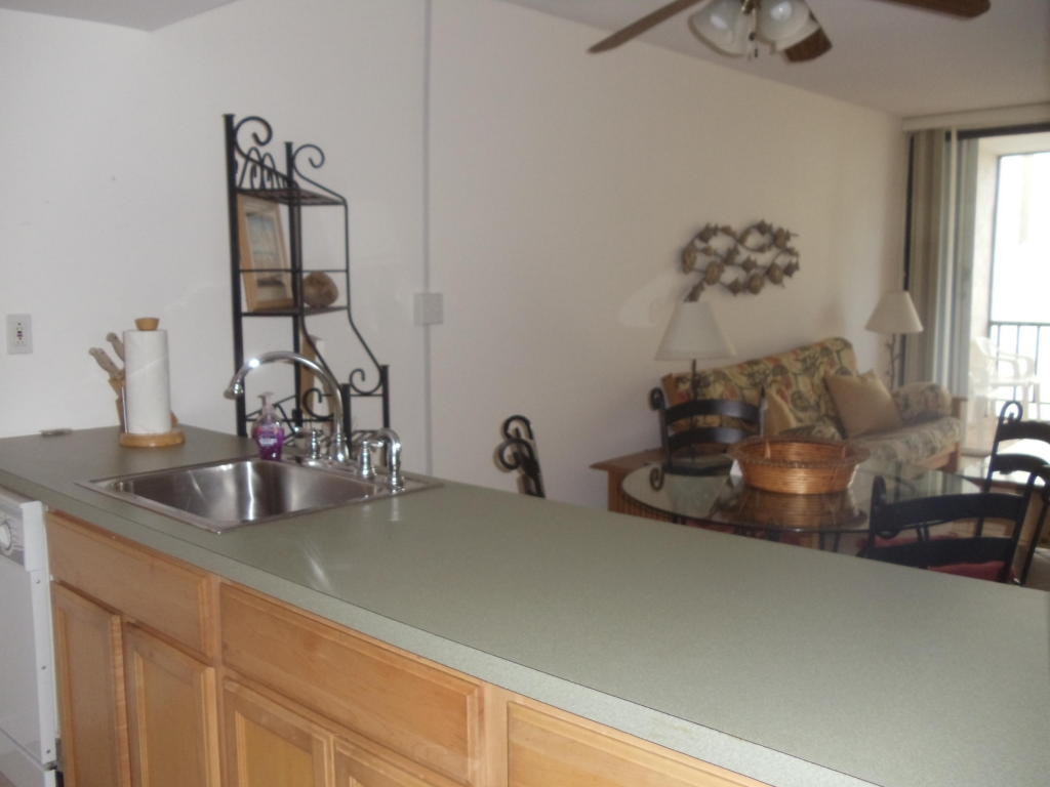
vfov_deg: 32.9
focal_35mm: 44
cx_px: 525
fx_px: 1335
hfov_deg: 42.9
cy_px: 394
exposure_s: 1/30
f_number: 3.5
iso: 200
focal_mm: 6
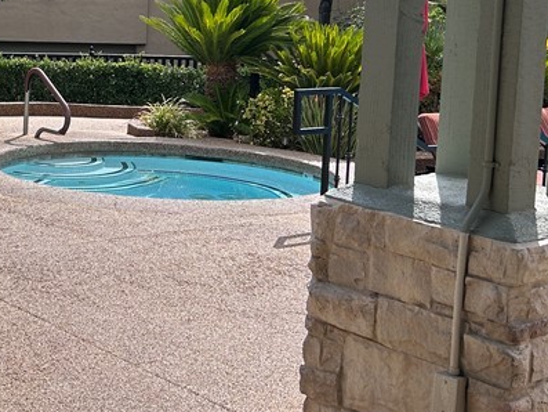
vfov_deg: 21.7
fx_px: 1061
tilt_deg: -5.6
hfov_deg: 28.0
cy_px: 101
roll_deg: -2.6
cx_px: 72
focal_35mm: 67
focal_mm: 5.7
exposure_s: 1/3356
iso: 50
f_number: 1.5
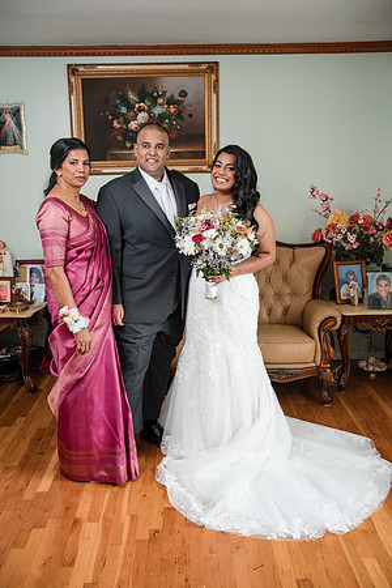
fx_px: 572
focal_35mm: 35
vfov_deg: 54.4
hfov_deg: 37.9
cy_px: 294
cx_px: 196
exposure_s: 1/250
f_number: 4
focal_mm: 35
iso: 1000
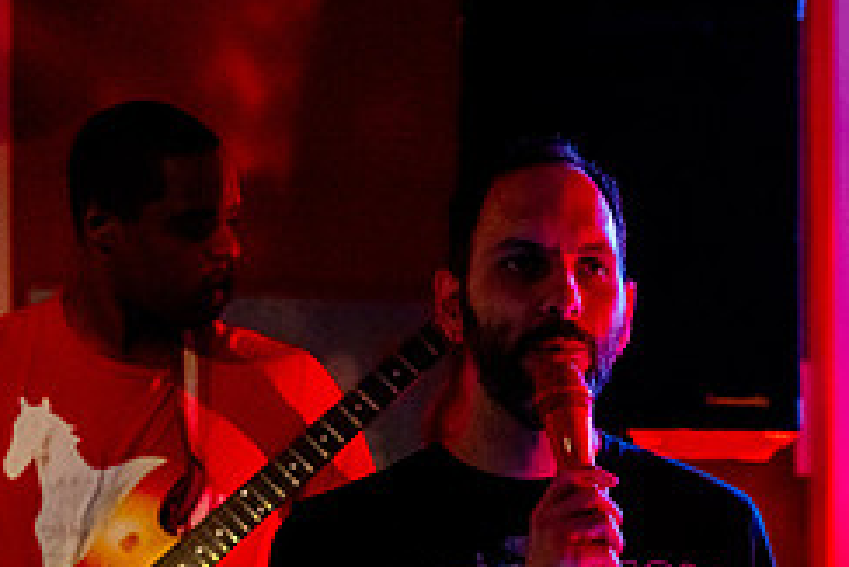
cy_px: 527
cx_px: 929
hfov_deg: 16.7
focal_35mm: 119
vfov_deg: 11.4
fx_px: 2808
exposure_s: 1/160
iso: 3200
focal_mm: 50
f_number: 2
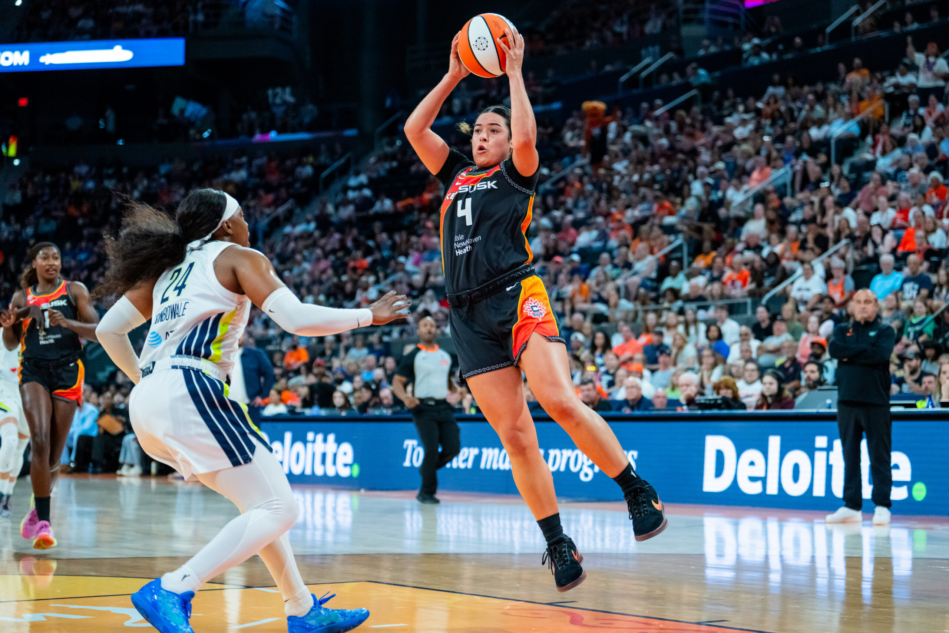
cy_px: 316
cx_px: 474
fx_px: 1845
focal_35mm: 70
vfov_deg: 19.5
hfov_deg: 28.8
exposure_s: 1/1600
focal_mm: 70
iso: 4000
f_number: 2.8
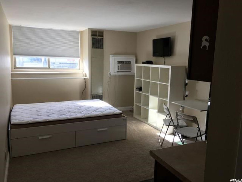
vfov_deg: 48.2
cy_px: 91
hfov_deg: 61.7
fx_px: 203
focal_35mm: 29
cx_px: 121
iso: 32
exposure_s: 1/60
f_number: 2.2
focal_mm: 4.15
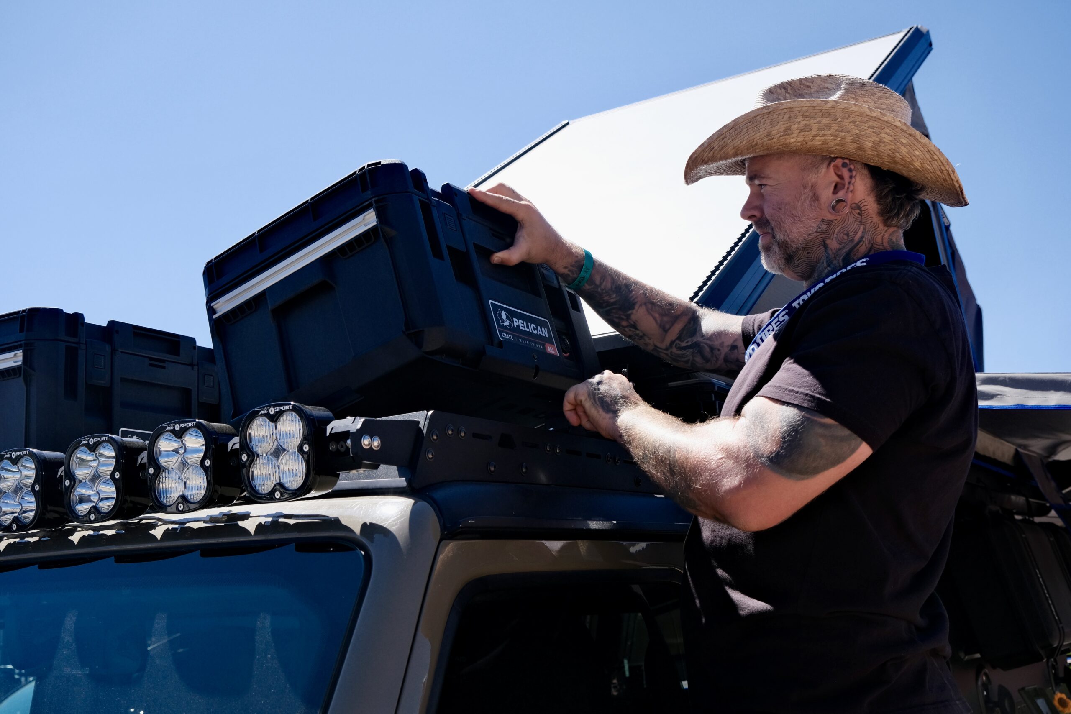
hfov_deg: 49.6
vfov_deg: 34.2
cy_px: 357
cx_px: 536
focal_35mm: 39
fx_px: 1160
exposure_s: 1/640
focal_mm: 26
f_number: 5.6
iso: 320
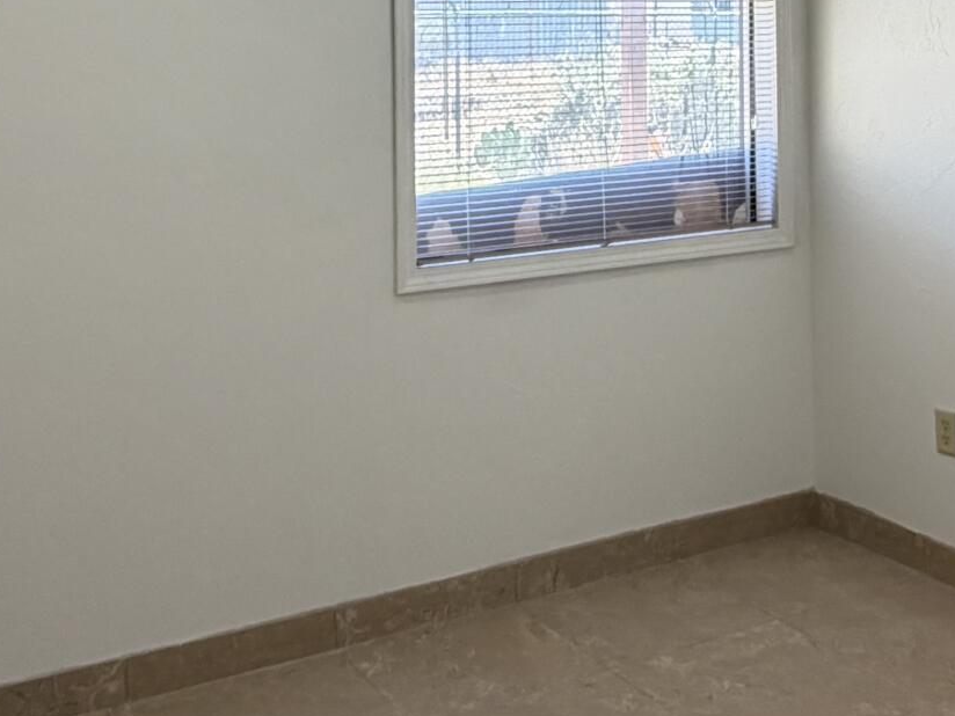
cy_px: 14
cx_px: 500
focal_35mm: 51
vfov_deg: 27.1
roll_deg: +0.9
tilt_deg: +0.4
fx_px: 1407
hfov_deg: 37.5
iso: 100
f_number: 2.2
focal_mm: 2.22
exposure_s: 1/121
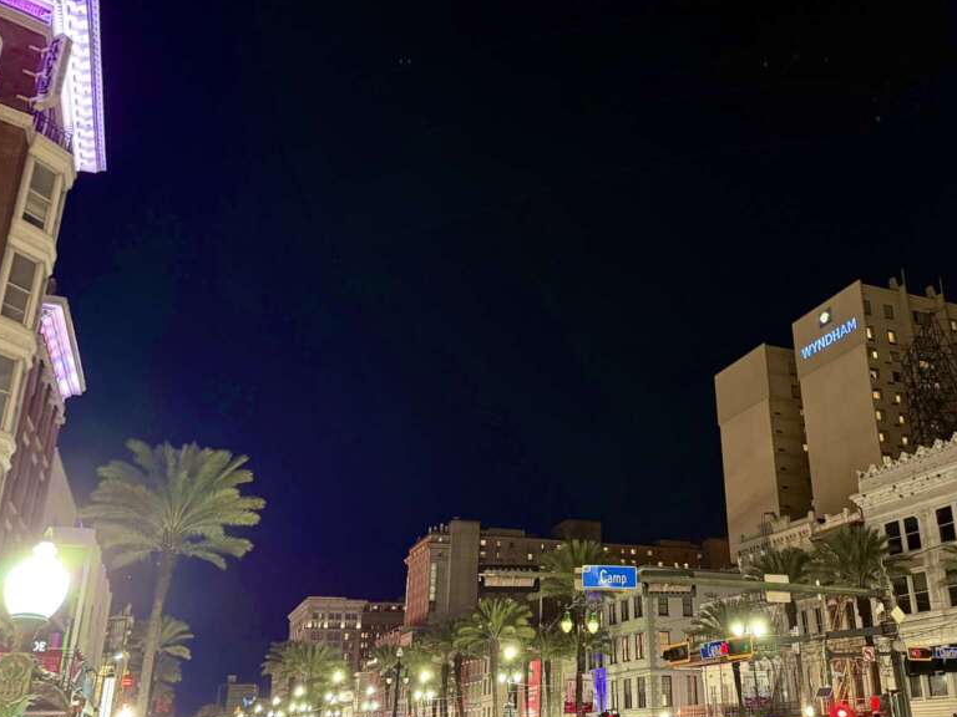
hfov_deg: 55.9
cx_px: 621
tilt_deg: +20.9
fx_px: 885
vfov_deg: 44.1
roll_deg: +2.3
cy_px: 393
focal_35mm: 32
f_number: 1.78
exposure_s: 1/30
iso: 1000
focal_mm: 6.76
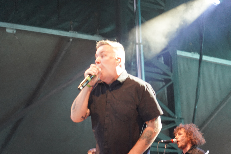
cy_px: 77
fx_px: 674
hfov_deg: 19.5
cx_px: 116
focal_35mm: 105
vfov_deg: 13.0
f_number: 4
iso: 4000
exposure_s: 1/160
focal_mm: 105
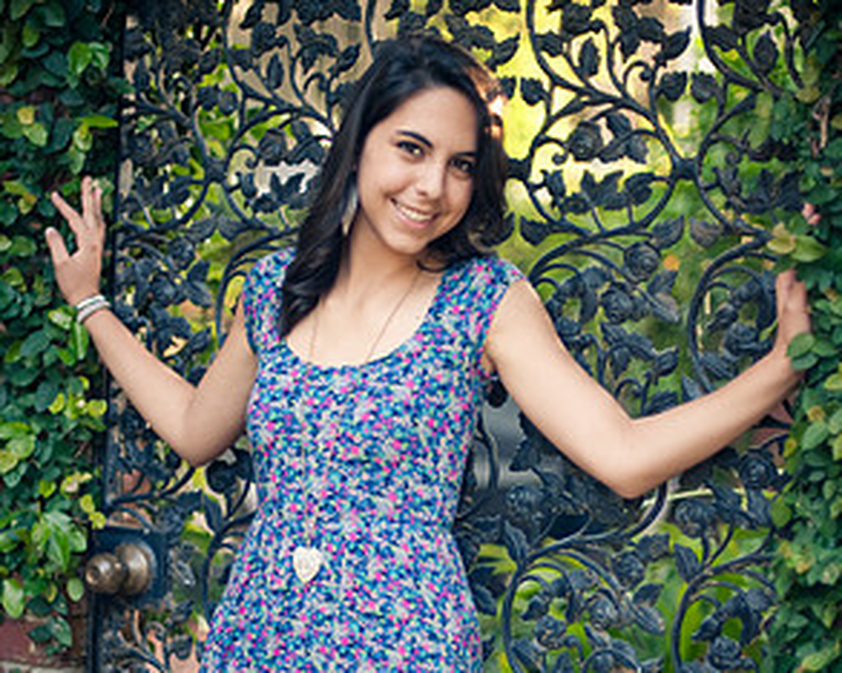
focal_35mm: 72
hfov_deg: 26.4
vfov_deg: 21.1
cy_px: 480
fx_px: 1793
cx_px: 427
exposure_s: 1/250
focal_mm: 50
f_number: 1.4
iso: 200
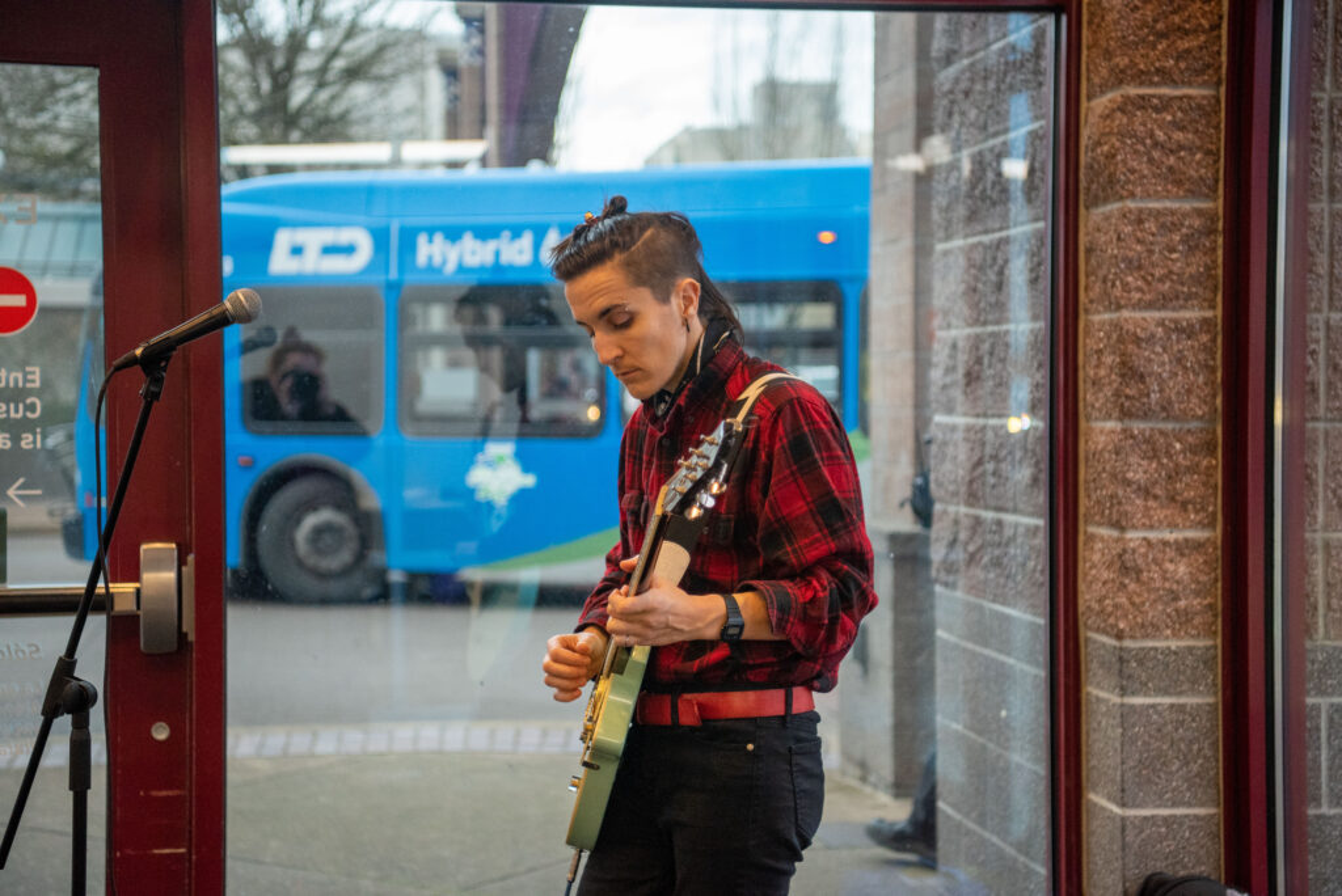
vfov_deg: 24.2
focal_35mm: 56
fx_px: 2089
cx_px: 671
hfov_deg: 35.6
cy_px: 448
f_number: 2.8
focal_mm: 56
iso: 2500
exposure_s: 1/320
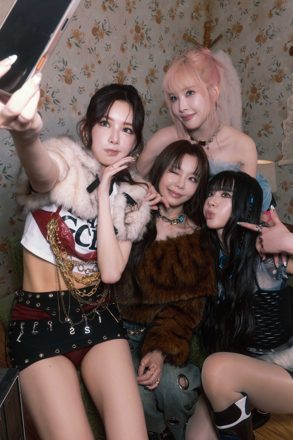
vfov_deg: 62.0
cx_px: 146
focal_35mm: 30
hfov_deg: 43.6
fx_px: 367
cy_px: 220
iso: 400
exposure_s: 1/60
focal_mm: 30
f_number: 11
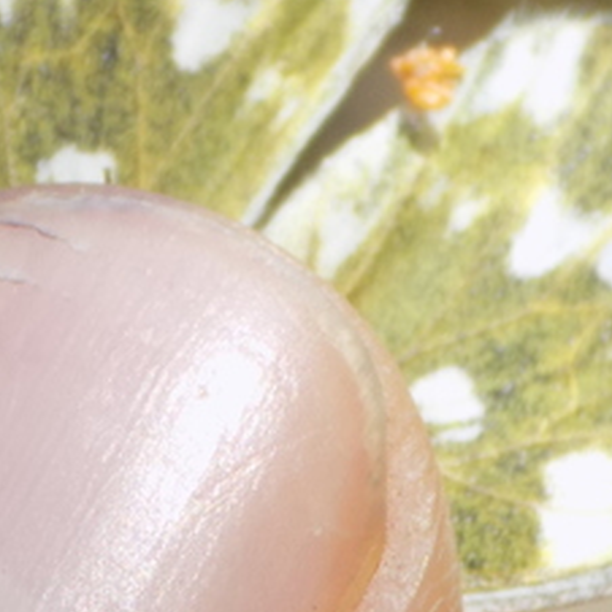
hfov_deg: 4.4
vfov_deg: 4.4
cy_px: 70
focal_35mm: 394
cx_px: 278
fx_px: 7881
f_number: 4.8
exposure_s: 1/200
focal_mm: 20.9
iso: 80
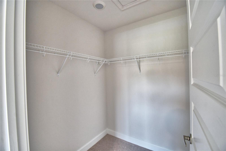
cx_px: 113
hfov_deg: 100.4
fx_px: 94
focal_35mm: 15
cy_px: 76
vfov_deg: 77.3
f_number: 4.5
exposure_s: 1/30
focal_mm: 10
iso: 560
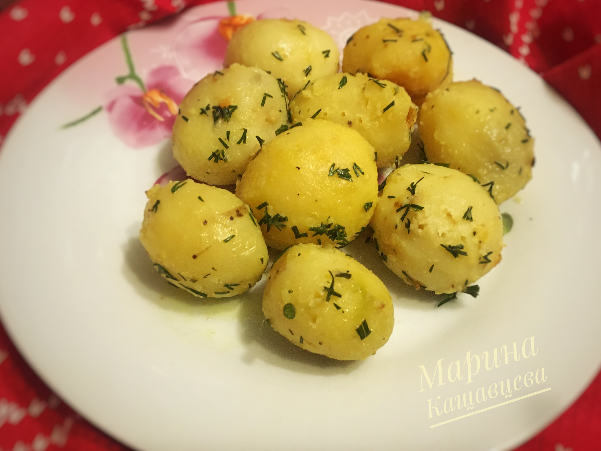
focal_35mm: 32
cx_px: 320
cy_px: 231
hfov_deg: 56.8
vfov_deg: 44.2
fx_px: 556
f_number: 2.2
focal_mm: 4.15
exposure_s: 1/17
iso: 320
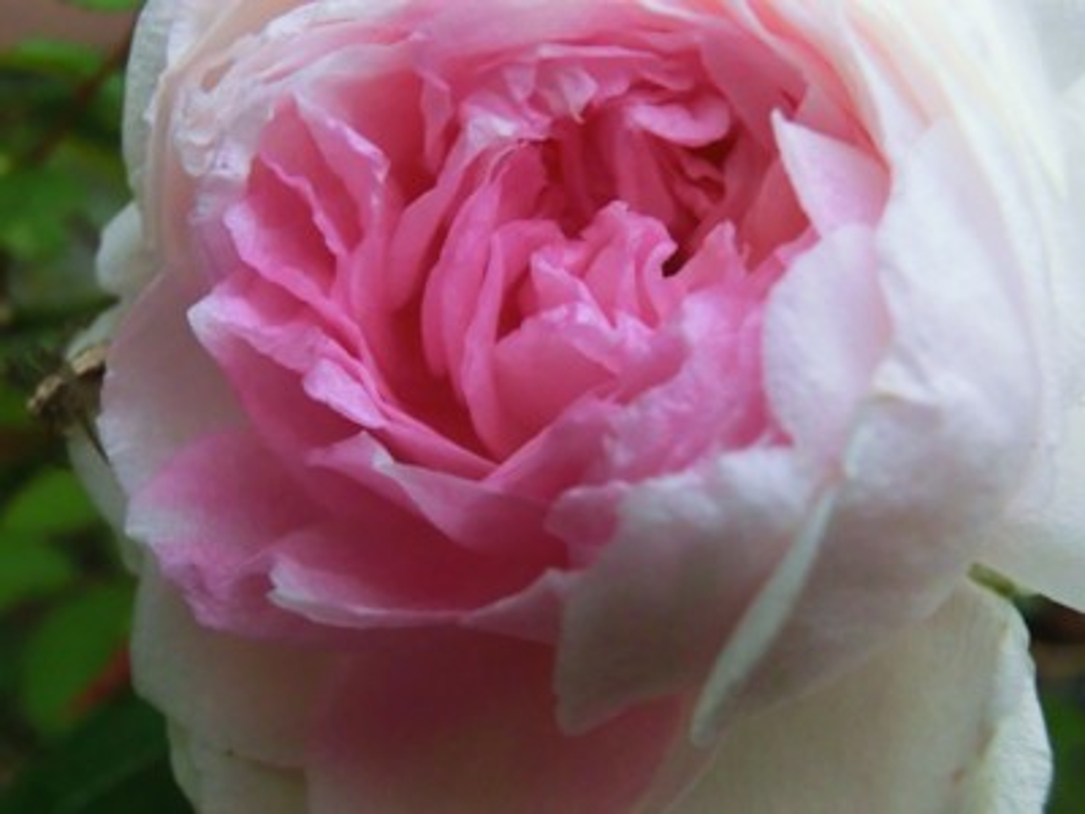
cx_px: 542
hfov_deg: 44.8
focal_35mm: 42
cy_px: 407
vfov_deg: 34.3
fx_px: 1316
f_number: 10.3
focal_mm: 7.38
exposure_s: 1/60
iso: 500
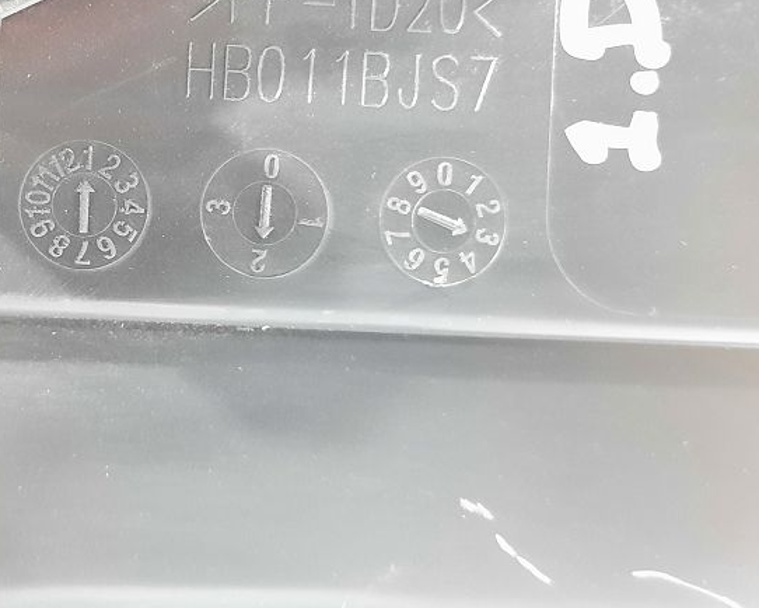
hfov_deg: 33.5
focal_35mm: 54
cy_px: 164
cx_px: 129
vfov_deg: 27.8
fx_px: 1213
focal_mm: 4.6
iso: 1250
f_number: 2
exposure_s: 1/20
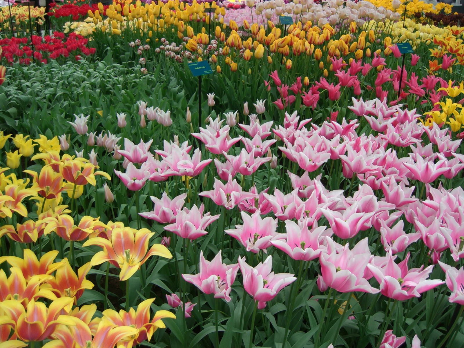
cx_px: 232
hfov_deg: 49.0
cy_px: 174
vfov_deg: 37.7
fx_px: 509
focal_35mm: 38
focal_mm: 7.9
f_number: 2.8
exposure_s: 1/125
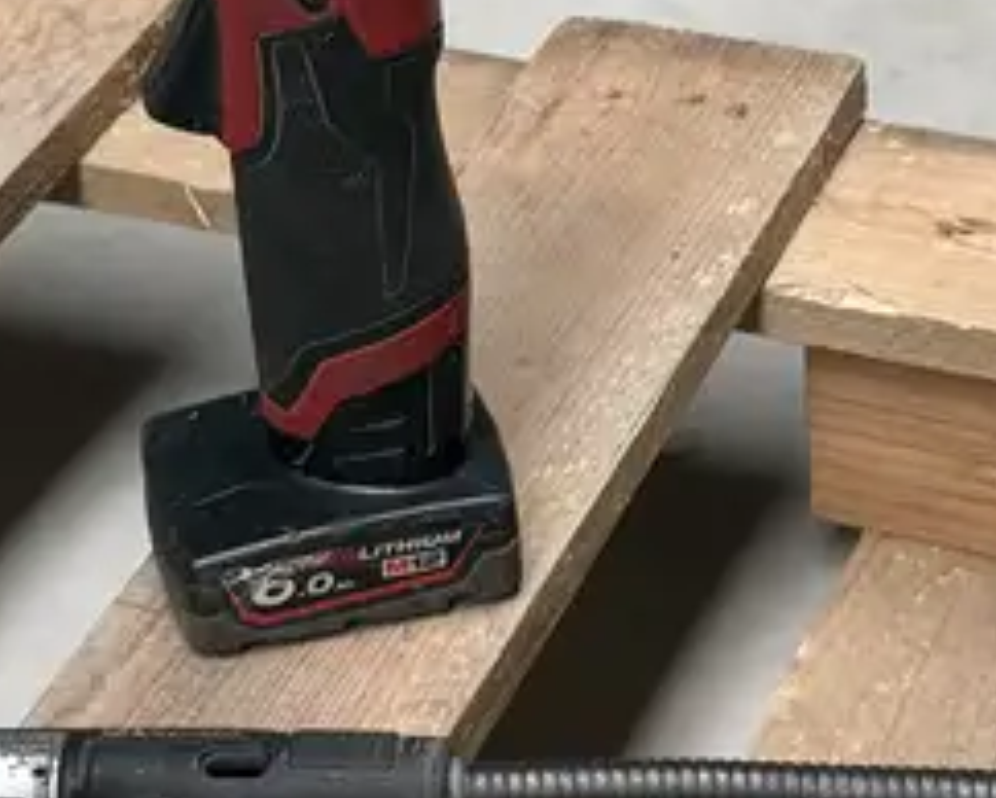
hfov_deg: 16.5
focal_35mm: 116
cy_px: 461
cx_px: 720
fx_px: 3422
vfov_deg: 13.3
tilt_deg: -37.1
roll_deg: +1.8
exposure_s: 1/121
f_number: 1.78
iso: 200
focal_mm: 6.76
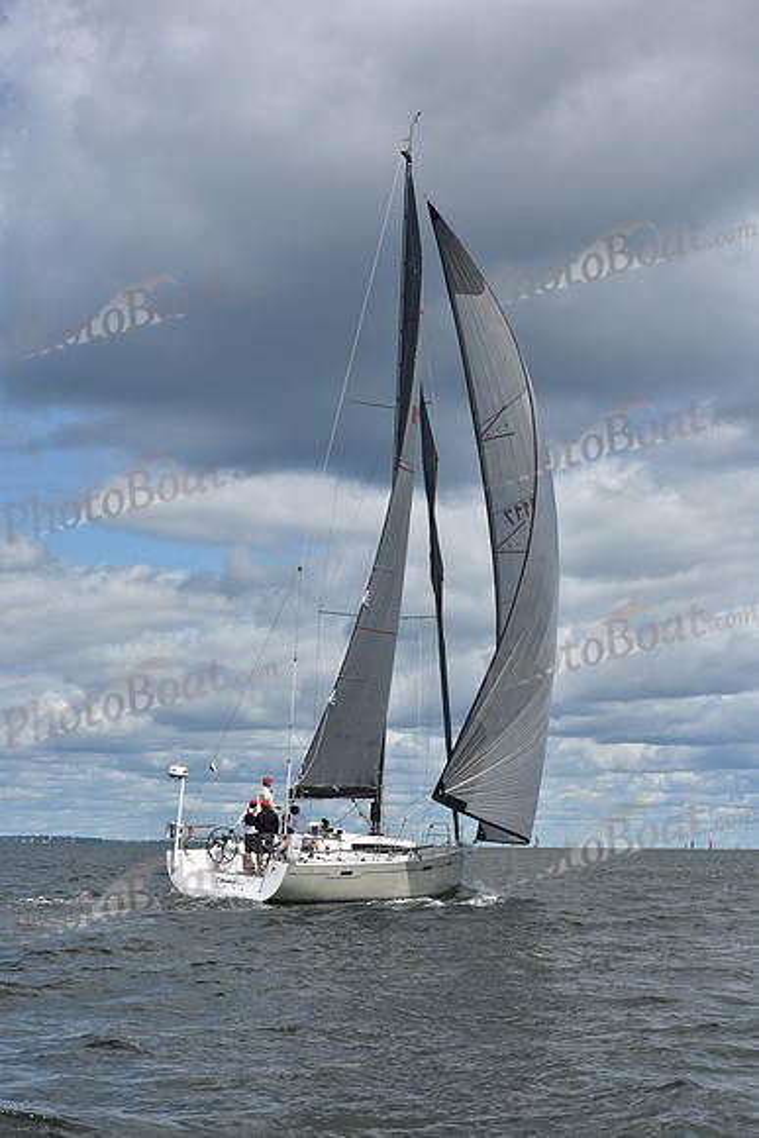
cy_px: 569
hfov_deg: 19.5
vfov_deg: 28.8
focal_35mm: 70
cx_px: 380
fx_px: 2212
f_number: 11
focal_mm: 70
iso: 250
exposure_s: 1/800
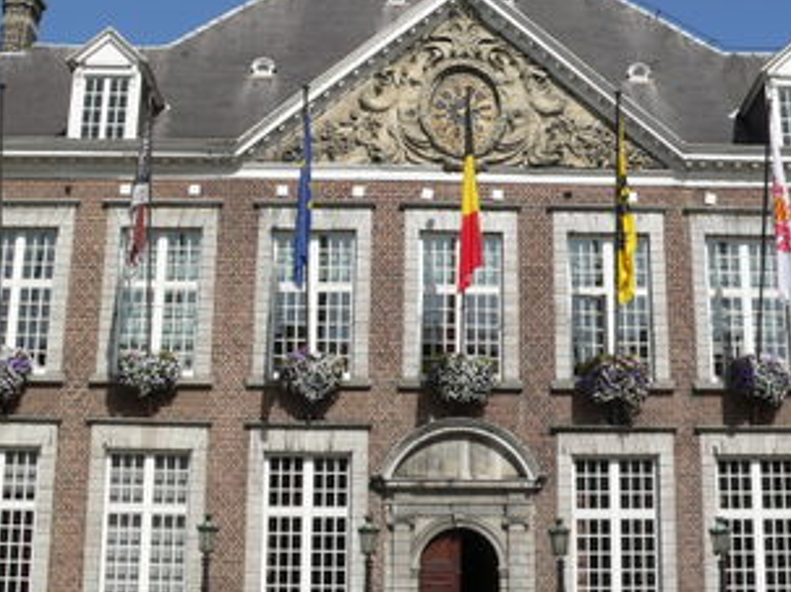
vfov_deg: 25.6
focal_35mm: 57
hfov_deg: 33.8
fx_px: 1302
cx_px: 431
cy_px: 292
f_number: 5.6
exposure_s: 1/500
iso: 80
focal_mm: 6
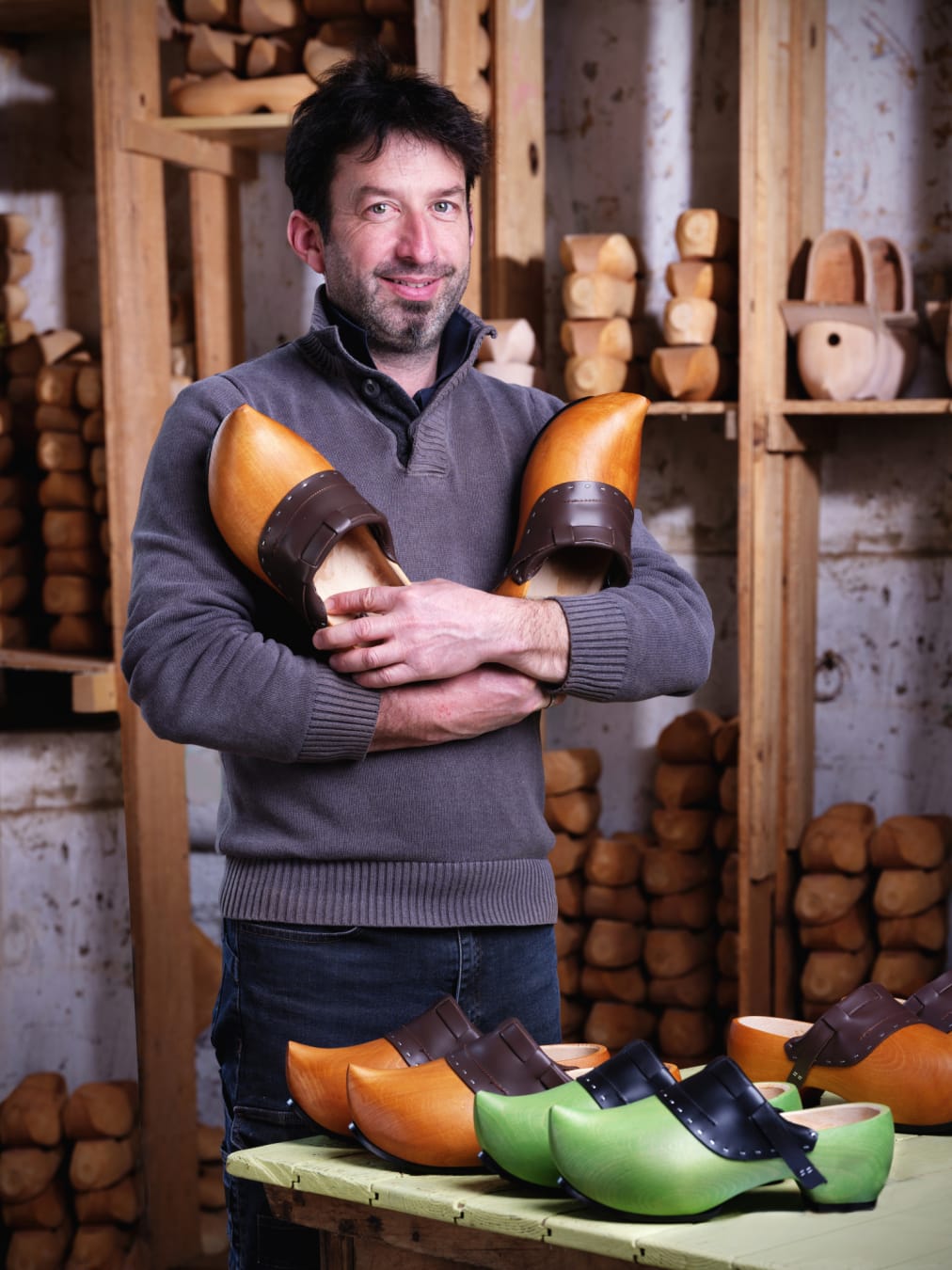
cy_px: 635
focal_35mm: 95
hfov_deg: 15.6
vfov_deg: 20.7
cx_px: 476
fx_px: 3485
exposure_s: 1/60
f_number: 8
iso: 200
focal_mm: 120
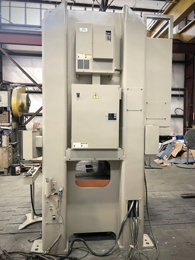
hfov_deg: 53.1
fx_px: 195
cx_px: 98
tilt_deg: -2.5
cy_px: 130
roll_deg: -0.4
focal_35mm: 26
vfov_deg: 67.3
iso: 320
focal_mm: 5.7
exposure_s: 1/60
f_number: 1.5
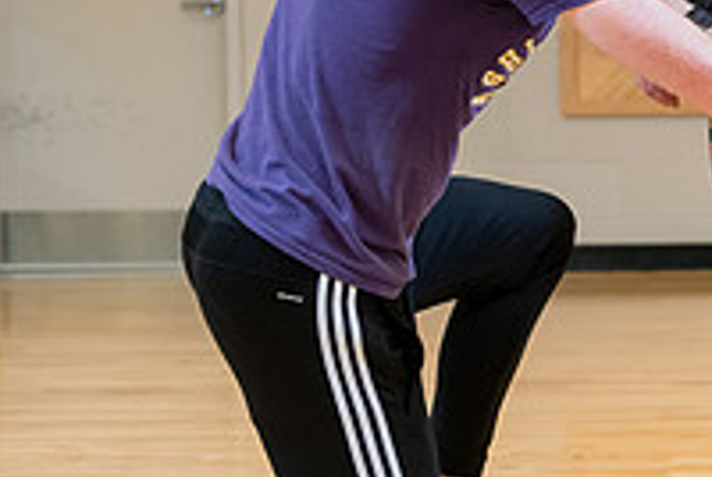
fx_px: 2753
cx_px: 858
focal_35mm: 139
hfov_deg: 14.3
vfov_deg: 9.9
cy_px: 109
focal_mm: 48
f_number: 3.2
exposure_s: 1/160
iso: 640
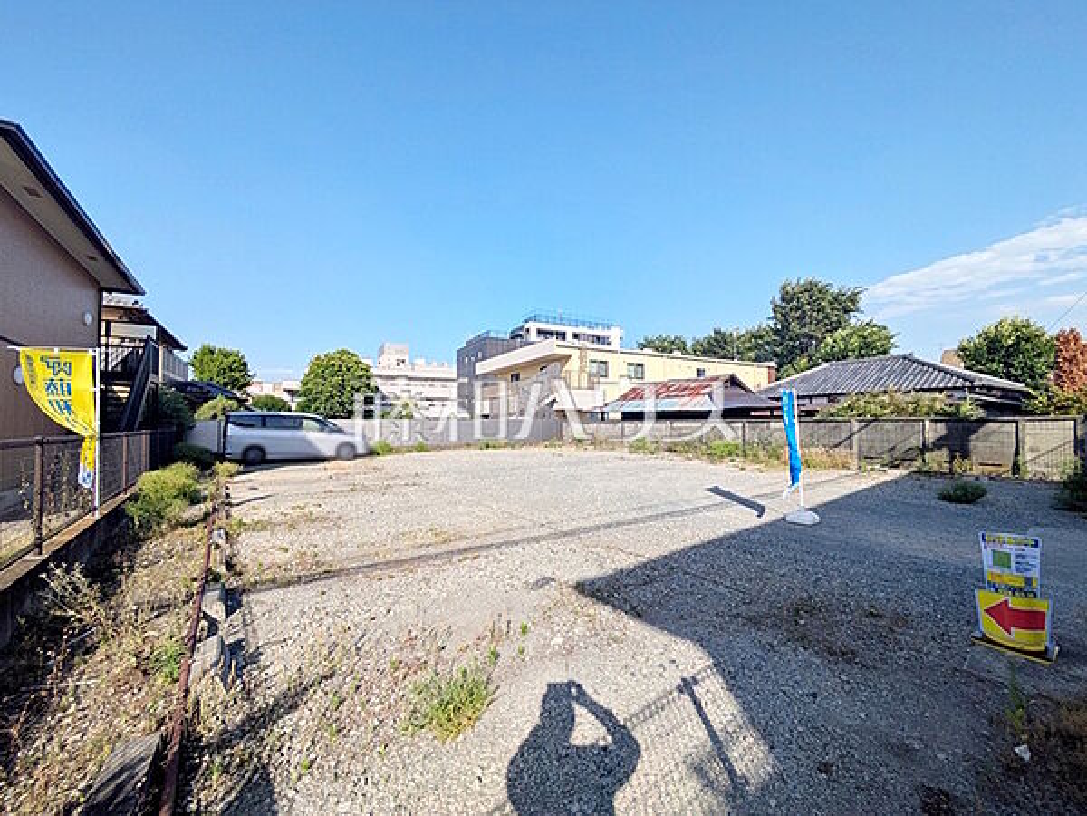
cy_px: 408
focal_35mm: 14
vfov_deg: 85.7
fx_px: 440
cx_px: 544
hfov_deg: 102.1
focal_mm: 1.83
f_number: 2.2
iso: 48
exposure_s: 1/1658
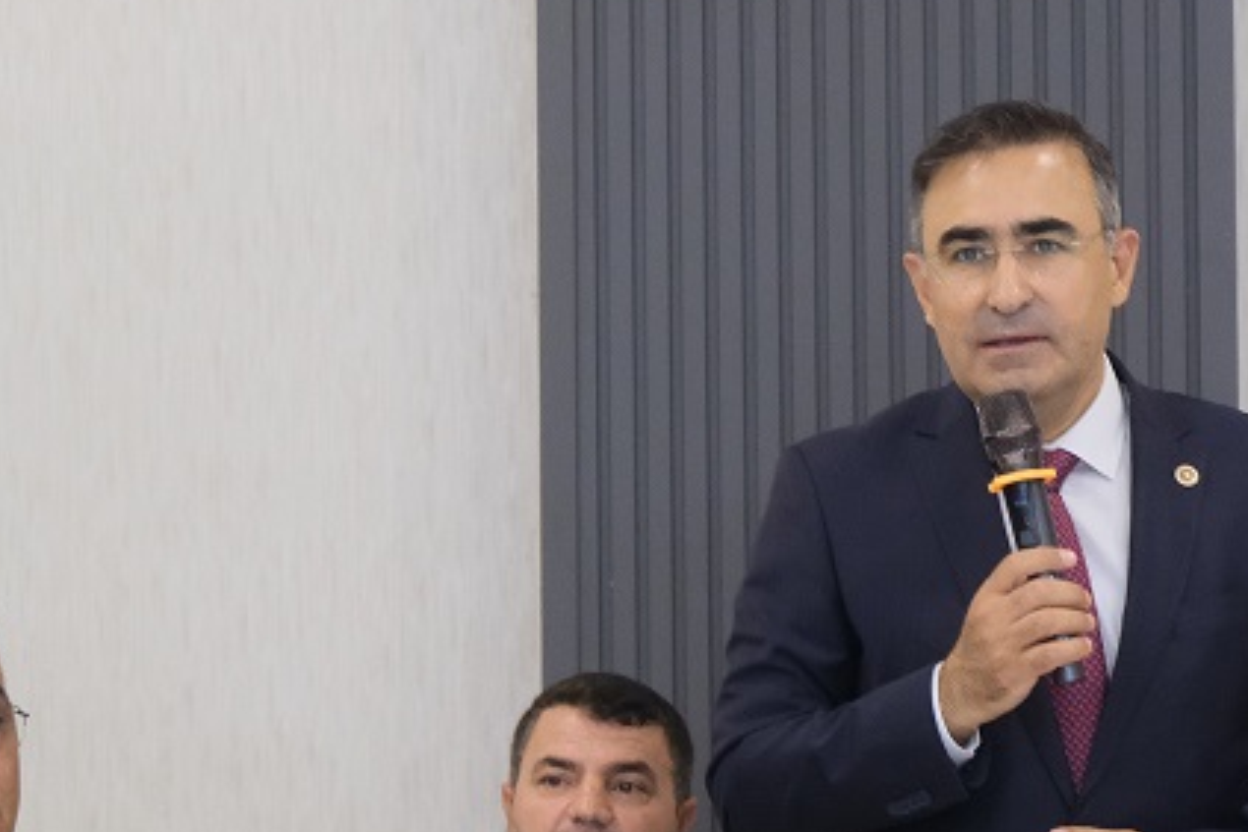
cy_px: 499
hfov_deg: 7.9
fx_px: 8978
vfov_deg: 5.3
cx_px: 991
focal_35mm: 259
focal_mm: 78.1
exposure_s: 1/160
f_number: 4
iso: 3200
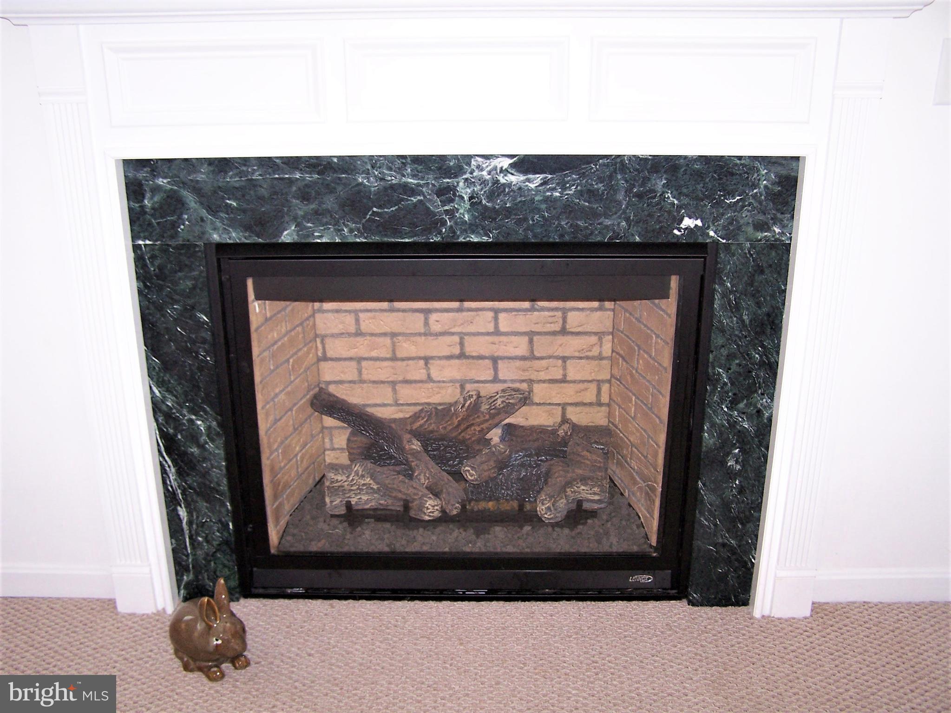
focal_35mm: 38
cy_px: 356
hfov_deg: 49.0
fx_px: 1044
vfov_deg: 37.7
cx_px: 476
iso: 140
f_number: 2.8
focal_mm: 6.3
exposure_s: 1/60
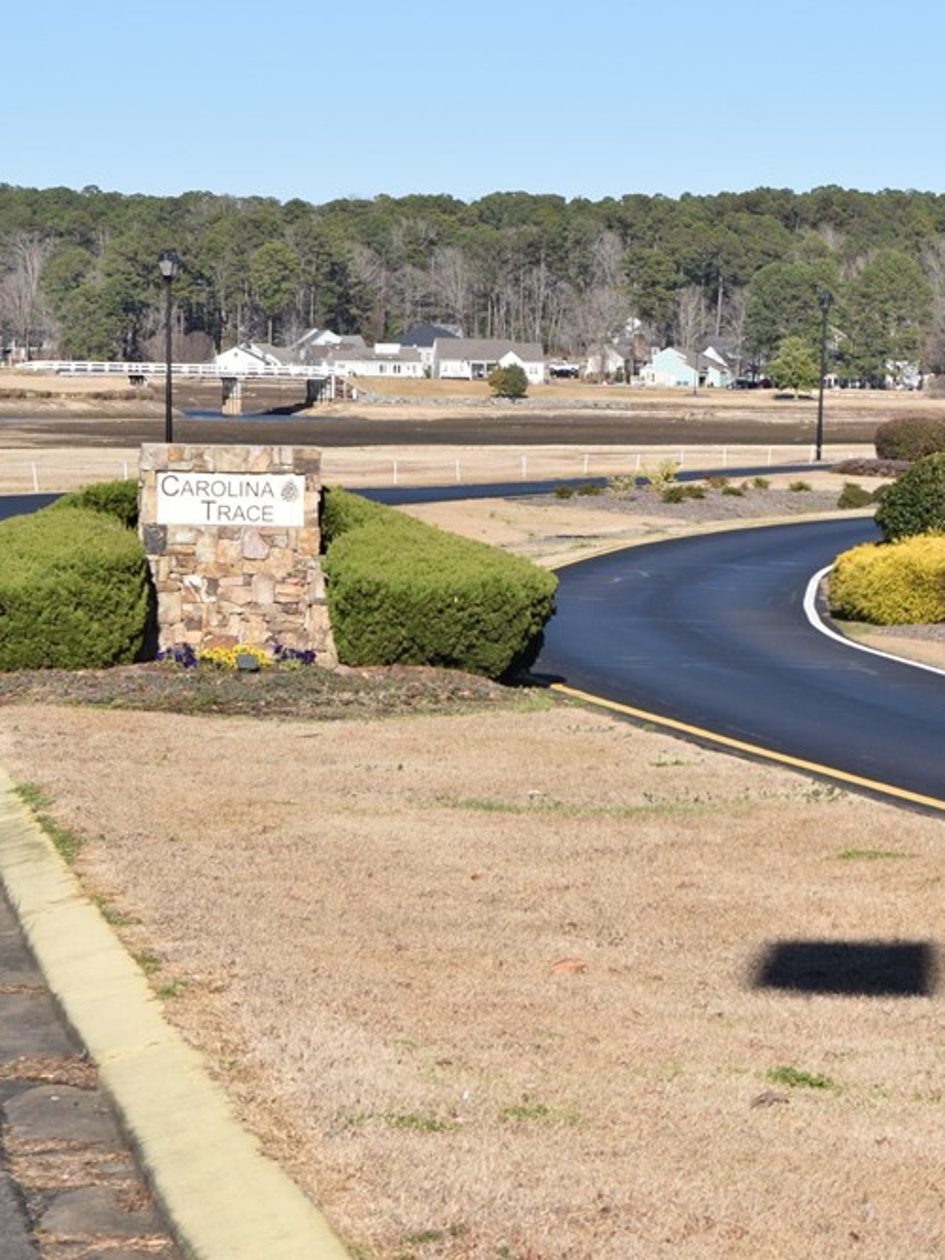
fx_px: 4688
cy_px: 598
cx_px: 922
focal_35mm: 129
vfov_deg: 15.3
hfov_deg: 11.4
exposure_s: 1/500
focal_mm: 55
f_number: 11
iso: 400
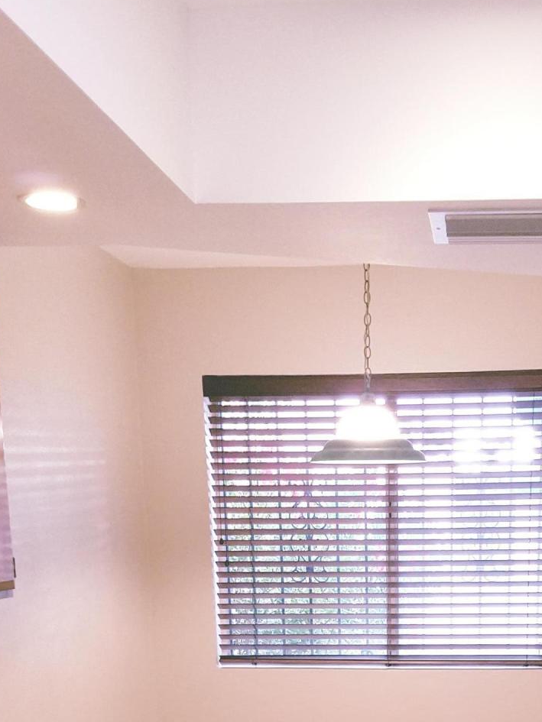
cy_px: 753
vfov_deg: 31.7
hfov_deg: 26.2
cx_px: 417
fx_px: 1148
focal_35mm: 55
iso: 160
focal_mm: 4.2
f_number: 1.7
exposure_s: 1/60
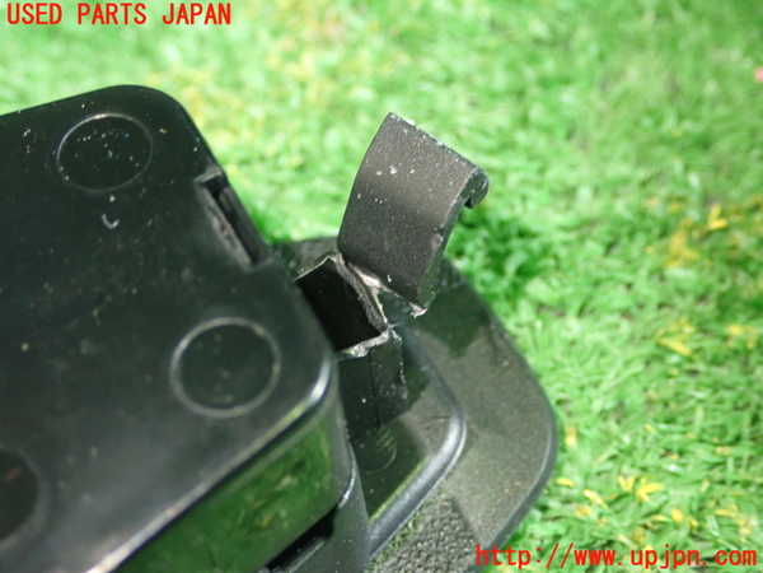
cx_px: 382
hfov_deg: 33.2
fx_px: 1278
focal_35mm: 58
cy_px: 286
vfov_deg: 25.2
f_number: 3.5
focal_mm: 10.35
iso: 800
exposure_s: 1/50
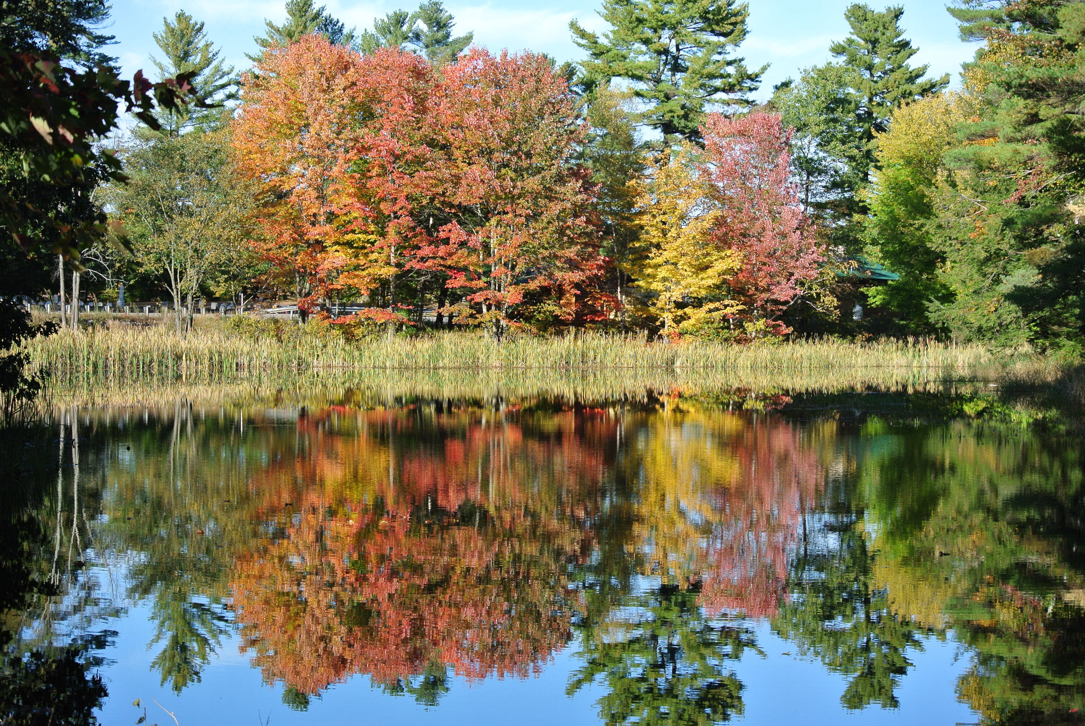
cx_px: 542
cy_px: 363
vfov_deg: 16.9
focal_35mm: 81
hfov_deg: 25.0
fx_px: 2444
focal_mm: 30
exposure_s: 1/400
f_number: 4.5
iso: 100
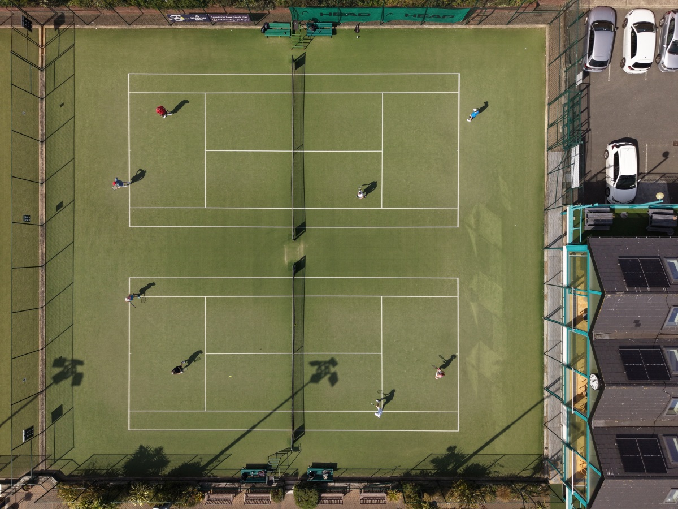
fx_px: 470
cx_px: 339
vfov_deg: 56.8
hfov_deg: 71.6
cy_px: 254
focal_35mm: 24
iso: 100
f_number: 1.8
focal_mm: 8.67
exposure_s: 1/100
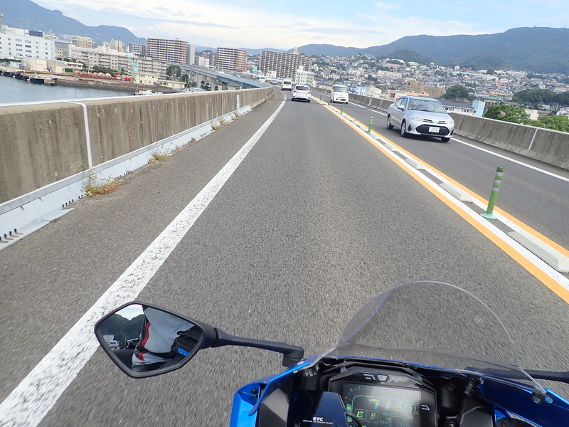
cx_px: 284
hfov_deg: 69.4
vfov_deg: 54.9
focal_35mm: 25
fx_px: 411
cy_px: 214
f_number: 2.8
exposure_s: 1/800
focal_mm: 4.5
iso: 100
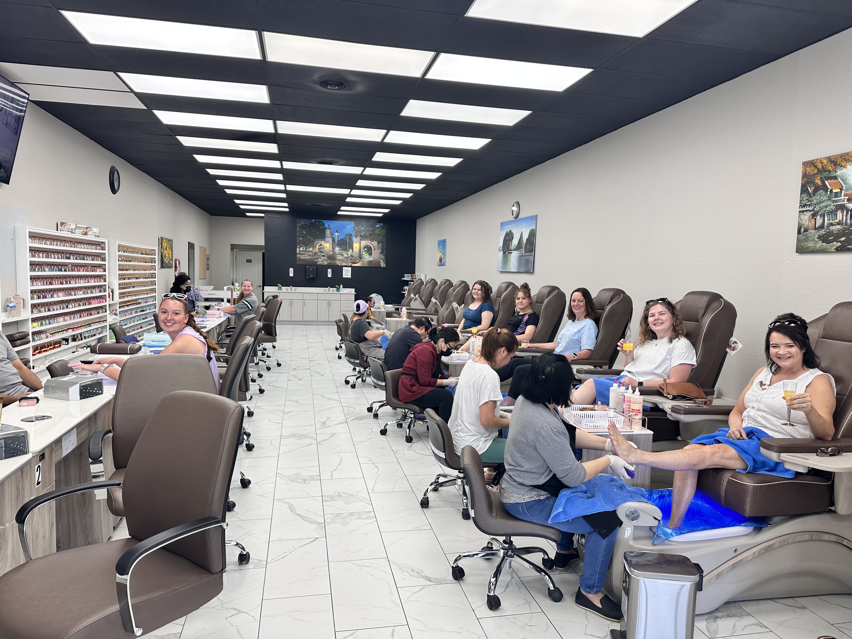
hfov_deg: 71.6
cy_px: 320
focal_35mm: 24
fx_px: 591
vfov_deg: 56.8
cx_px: 426
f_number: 1.78
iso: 80
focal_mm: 6.86
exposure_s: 1/177
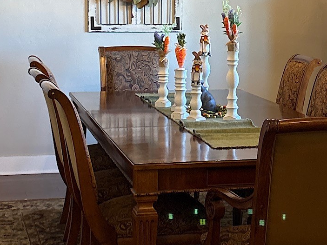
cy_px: 135
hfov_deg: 27.2
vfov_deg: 20.7
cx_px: 219
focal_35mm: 71
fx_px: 671
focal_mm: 5.96
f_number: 1.6
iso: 250
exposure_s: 1/60
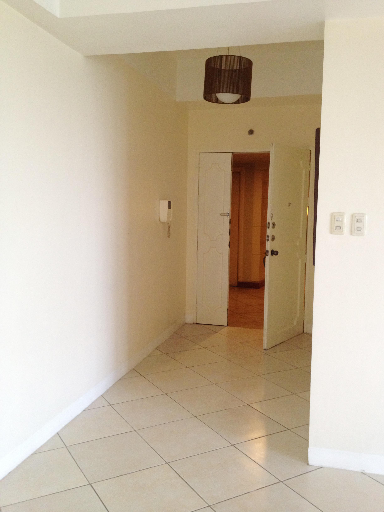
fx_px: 518
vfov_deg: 52.6
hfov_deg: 40.7
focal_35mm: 35
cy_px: 256
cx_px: 192
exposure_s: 1/20
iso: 160
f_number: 2.4
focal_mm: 4.28
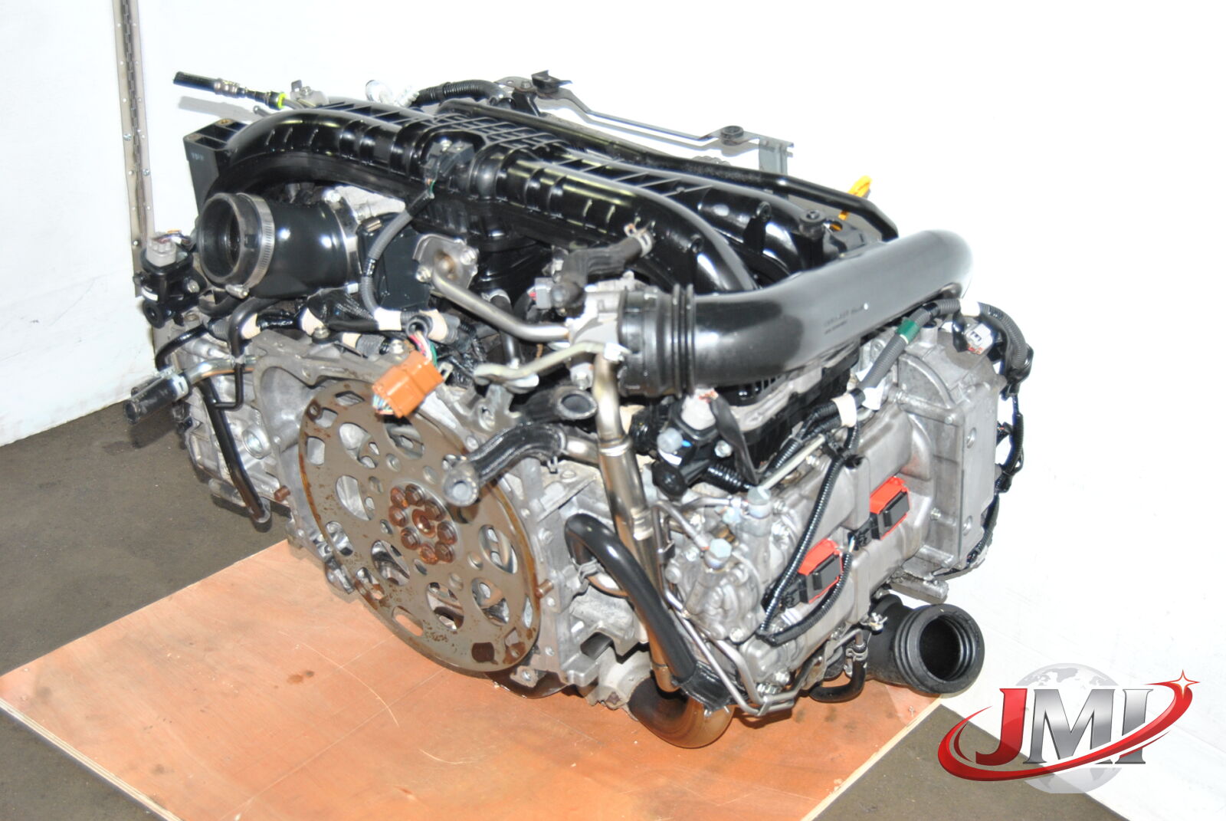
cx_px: 613
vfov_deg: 26.6
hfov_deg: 38.8
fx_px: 1739
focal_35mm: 51
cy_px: 410
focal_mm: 34
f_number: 4.5
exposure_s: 1/125
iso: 400
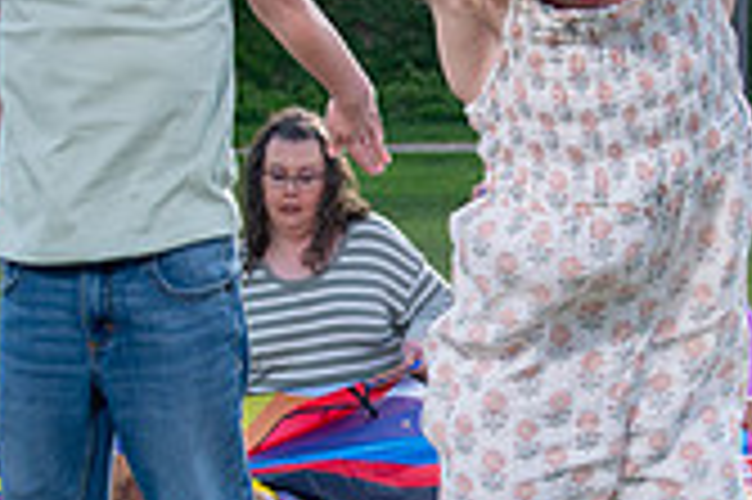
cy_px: 280
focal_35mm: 101
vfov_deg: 13.5
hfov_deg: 20.2
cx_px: 467
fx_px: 2108
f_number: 5
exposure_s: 1/400
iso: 200
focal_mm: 27
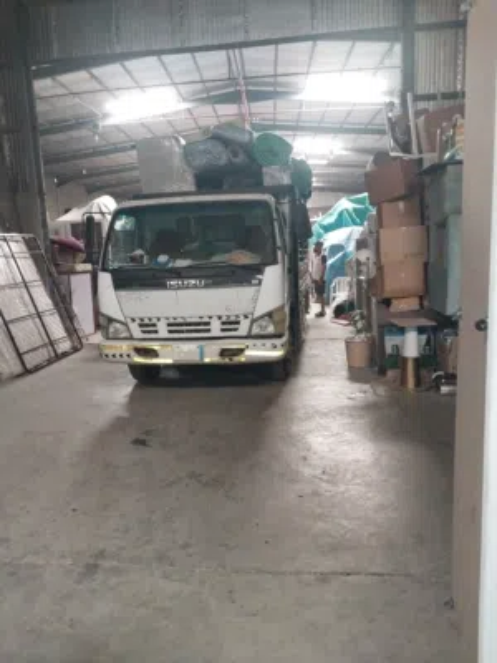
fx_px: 498
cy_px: 332
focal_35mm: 26
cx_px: 248
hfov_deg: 53.1
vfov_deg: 67.3
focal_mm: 4
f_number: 1.8
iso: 640
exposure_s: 1/25
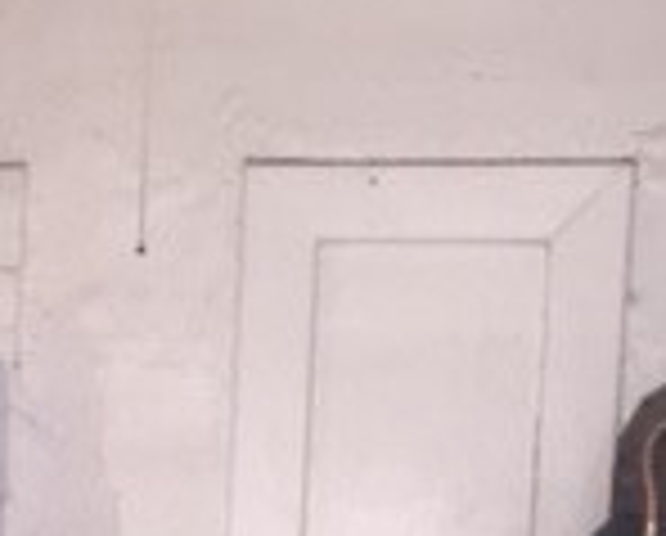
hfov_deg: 15.5
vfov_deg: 11.7
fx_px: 2410
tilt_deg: -7.2
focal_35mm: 122
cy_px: 982
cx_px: 36
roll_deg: -1.9
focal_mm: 4.15
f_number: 2.2
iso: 80
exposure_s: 1/30
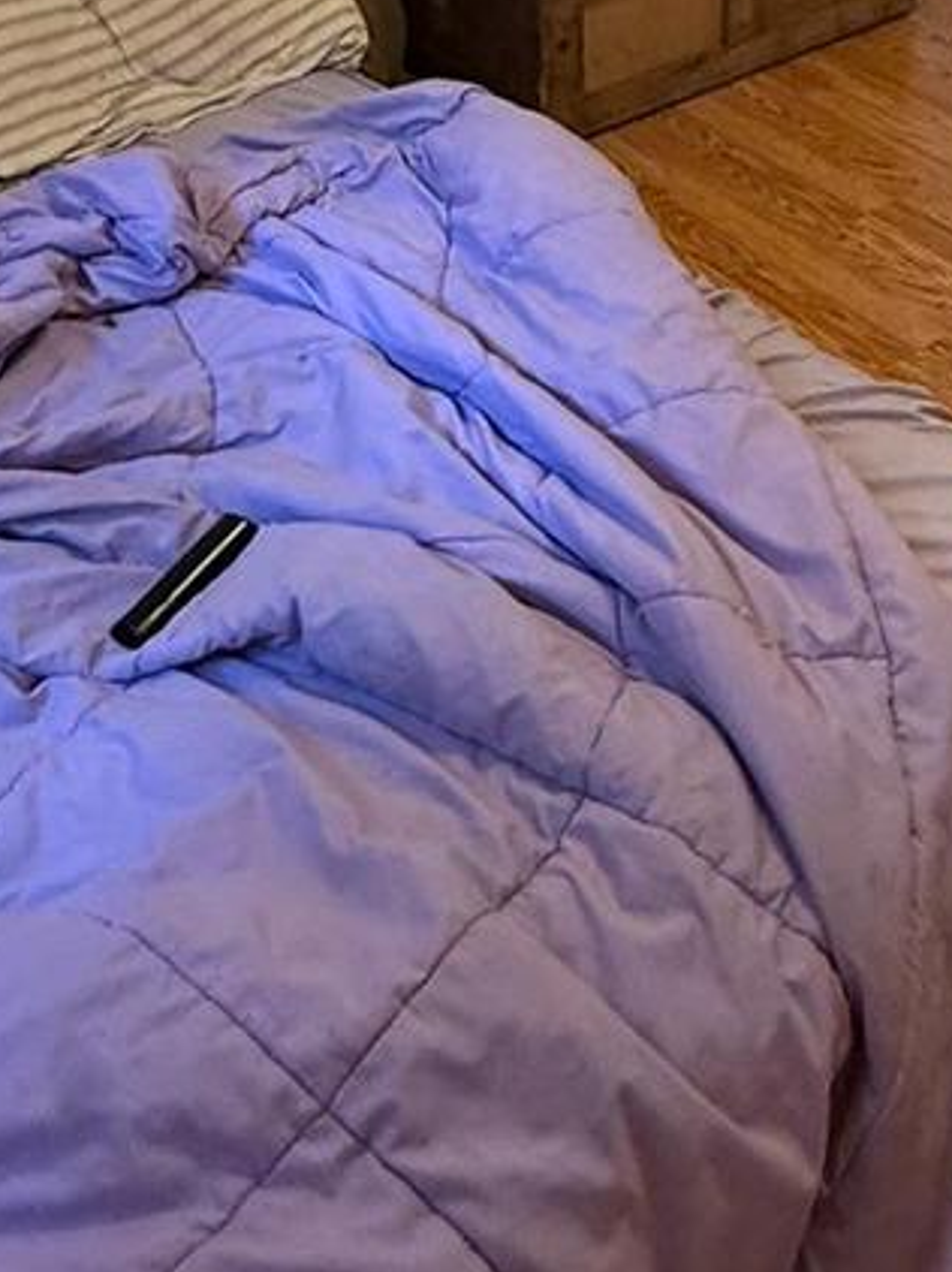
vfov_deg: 31.0
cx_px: 801
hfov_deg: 27.8
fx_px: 1872
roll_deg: -2.3
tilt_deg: -16.7
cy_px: -289
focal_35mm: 51
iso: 320
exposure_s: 1/60
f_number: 2.2
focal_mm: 2.22
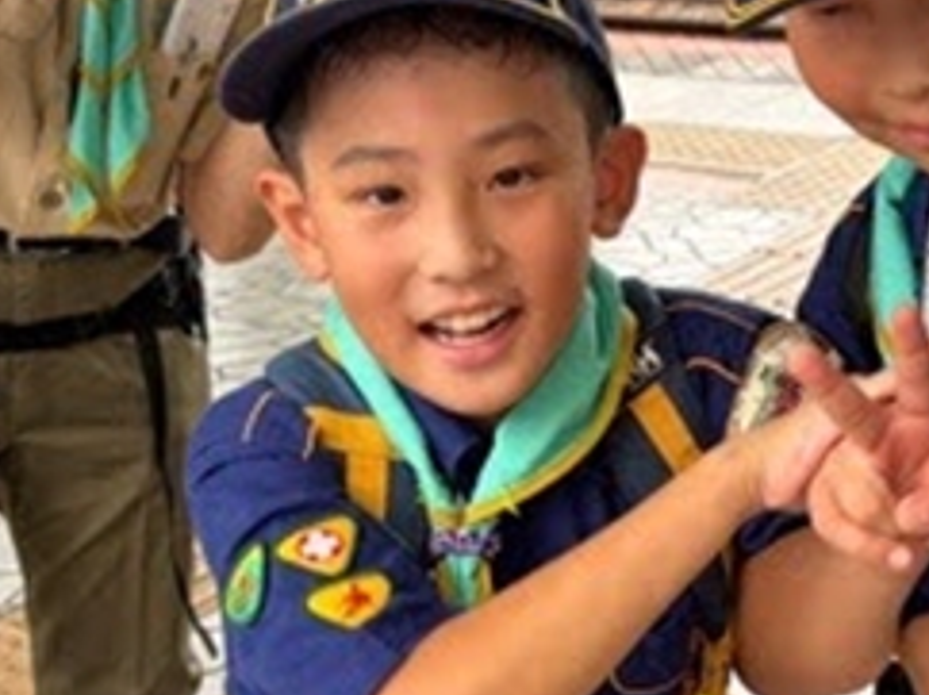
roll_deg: +6.3
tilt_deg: -23.4
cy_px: 465
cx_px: 649
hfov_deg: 22.6
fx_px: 2306
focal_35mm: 86
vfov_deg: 17.1
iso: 40
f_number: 1.6
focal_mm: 5.96
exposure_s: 1/262
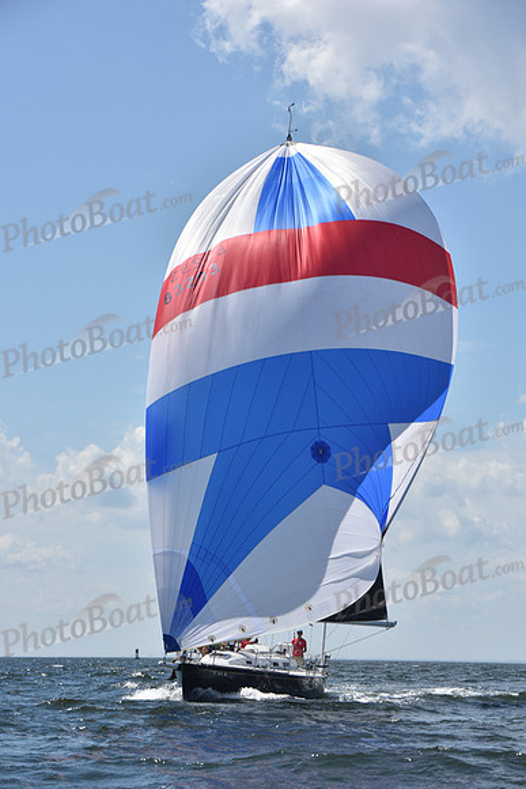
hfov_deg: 13.4
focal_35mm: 102
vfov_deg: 20.0
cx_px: 263
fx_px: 2234
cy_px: 394
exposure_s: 1/1250
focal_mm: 102
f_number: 10
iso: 320
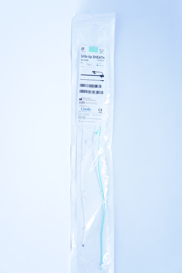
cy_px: 136
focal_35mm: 33
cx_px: 91
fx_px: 251
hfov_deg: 39.9
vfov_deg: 57.3
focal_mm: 22
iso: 800
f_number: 5.6
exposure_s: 1/160
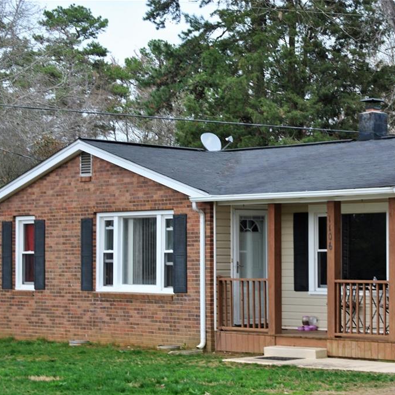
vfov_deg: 16.5
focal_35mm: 106
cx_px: 254
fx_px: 1364
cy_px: 198
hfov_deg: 16.5
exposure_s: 1/60
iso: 100
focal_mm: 55
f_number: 5
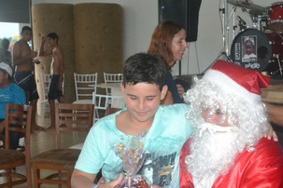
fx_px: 456
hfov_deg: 34.3
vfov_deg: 23.2
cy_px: 130
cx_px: 182
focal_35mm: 58
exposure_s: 1/60
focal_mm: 26
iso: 3200
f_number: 3.8
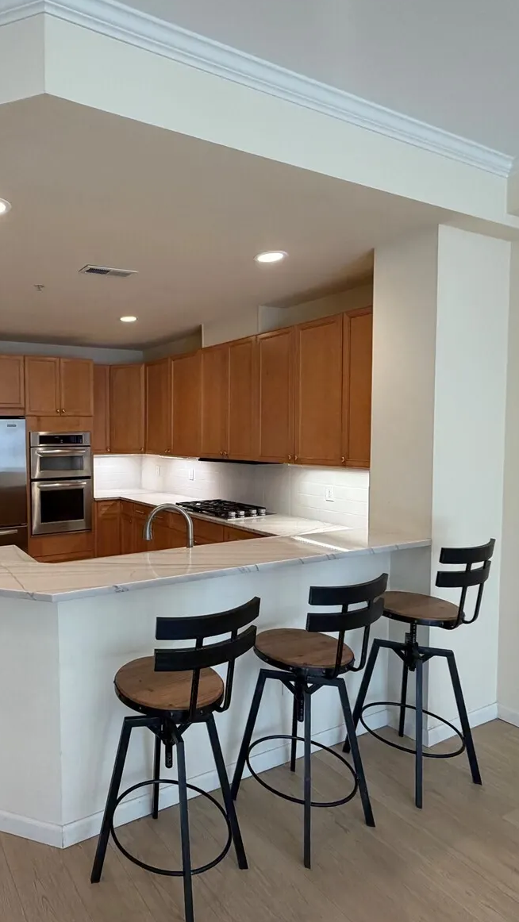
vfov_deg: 83.8
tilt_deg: -2.6
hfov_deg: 50.3
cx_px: 101
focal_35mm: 21
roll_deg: +1.0
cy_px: 452
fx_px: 514
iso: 320
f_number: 2.2
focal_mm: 2.22
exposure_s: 1/118
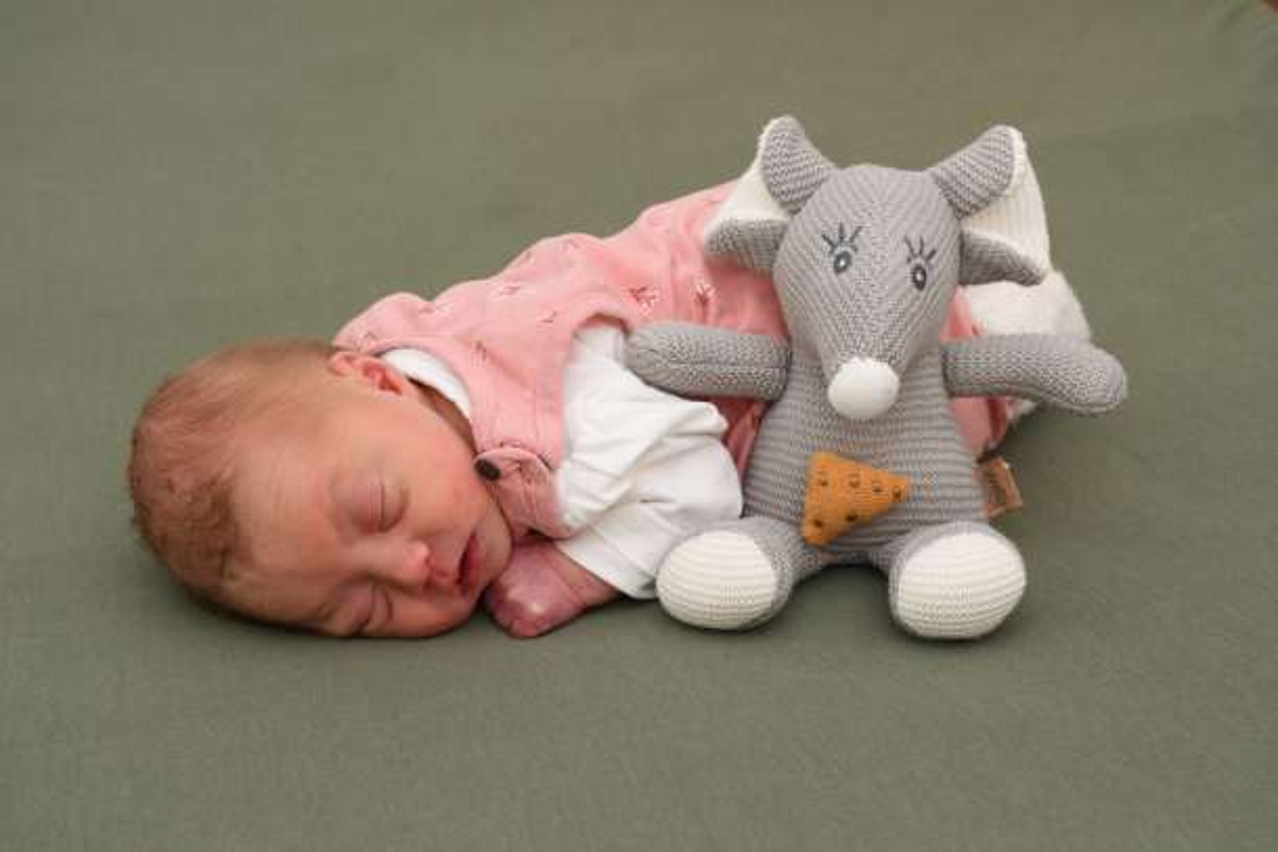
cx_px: 639
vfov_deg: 18.2
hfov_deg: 27.0
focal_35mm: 75
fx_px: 2663
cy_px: 426
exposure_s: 1/125
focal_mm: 50
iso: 400
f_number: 9
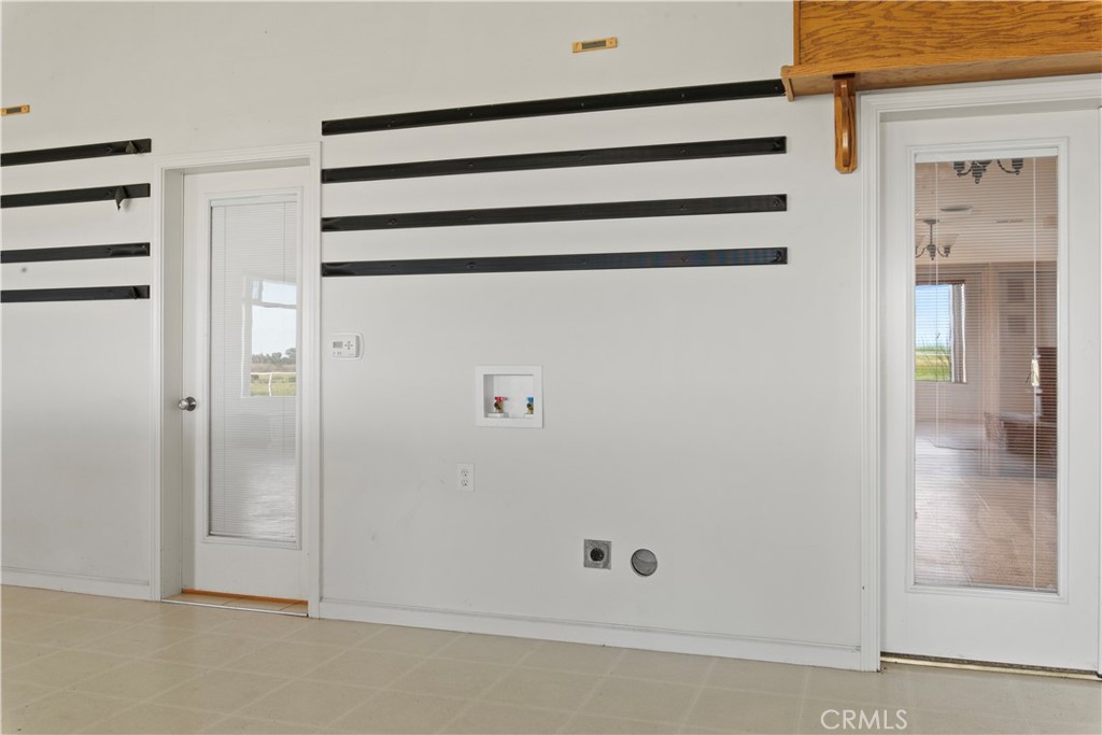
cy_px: 368
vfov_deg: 43.6
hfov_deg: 61.9
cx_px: 551
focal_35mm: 30
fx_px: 918
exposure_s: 4
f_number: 11
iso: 64
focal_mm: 30
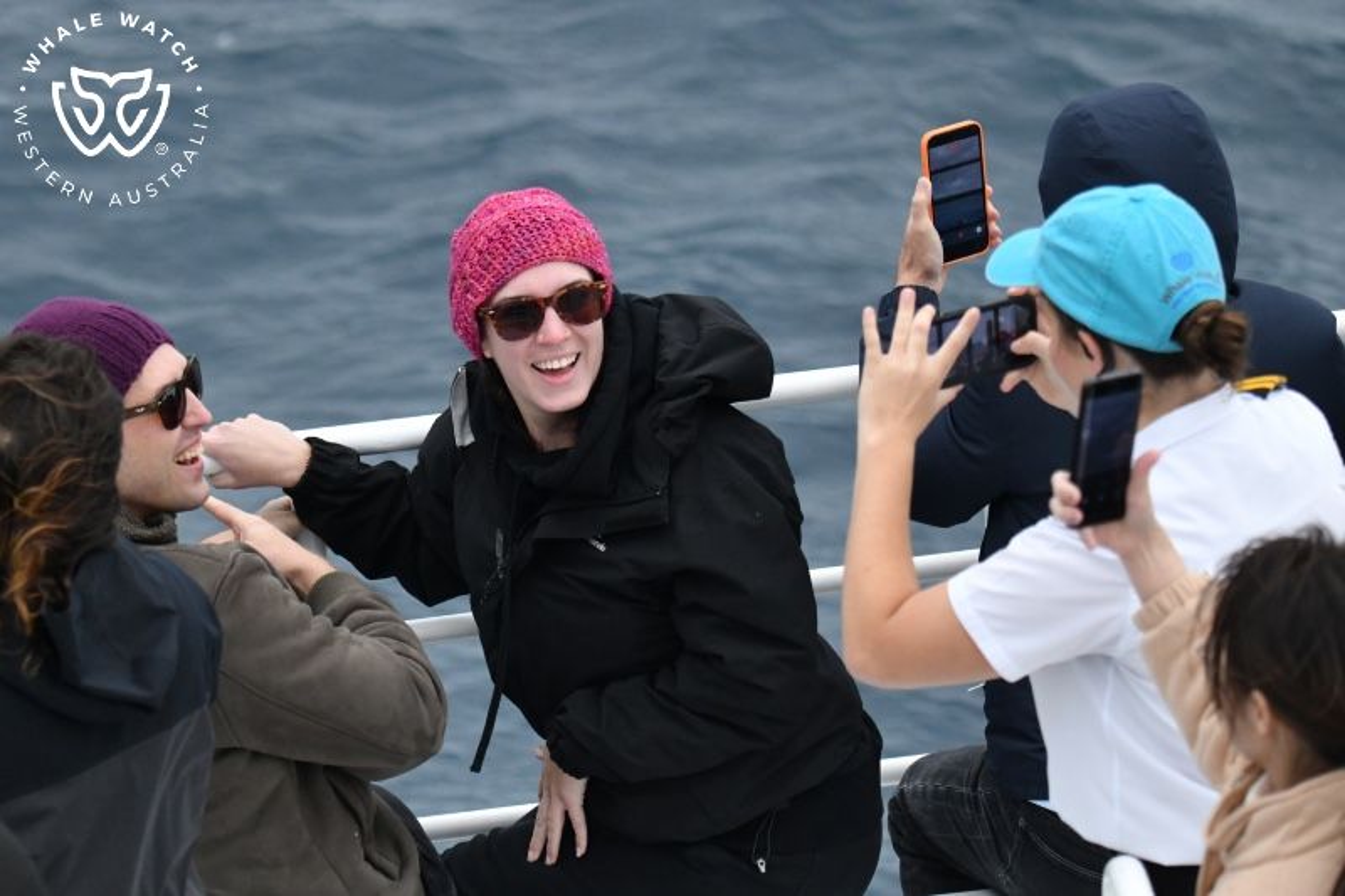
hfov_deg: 9.4
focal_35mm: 220
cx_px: 672
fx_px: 8217
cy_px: 448
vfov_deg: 6.2
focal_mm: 220
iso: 3600
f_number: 5.6
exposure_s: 1/8000
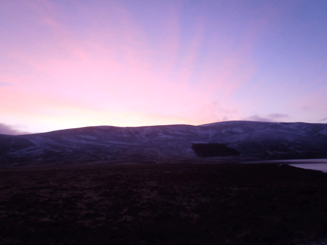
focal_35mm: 28
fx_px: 265
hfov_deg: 63.4
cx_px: 164
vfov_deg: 49.7
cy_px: 122
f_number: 3.5
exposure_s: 1/30
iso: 200
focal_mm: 5
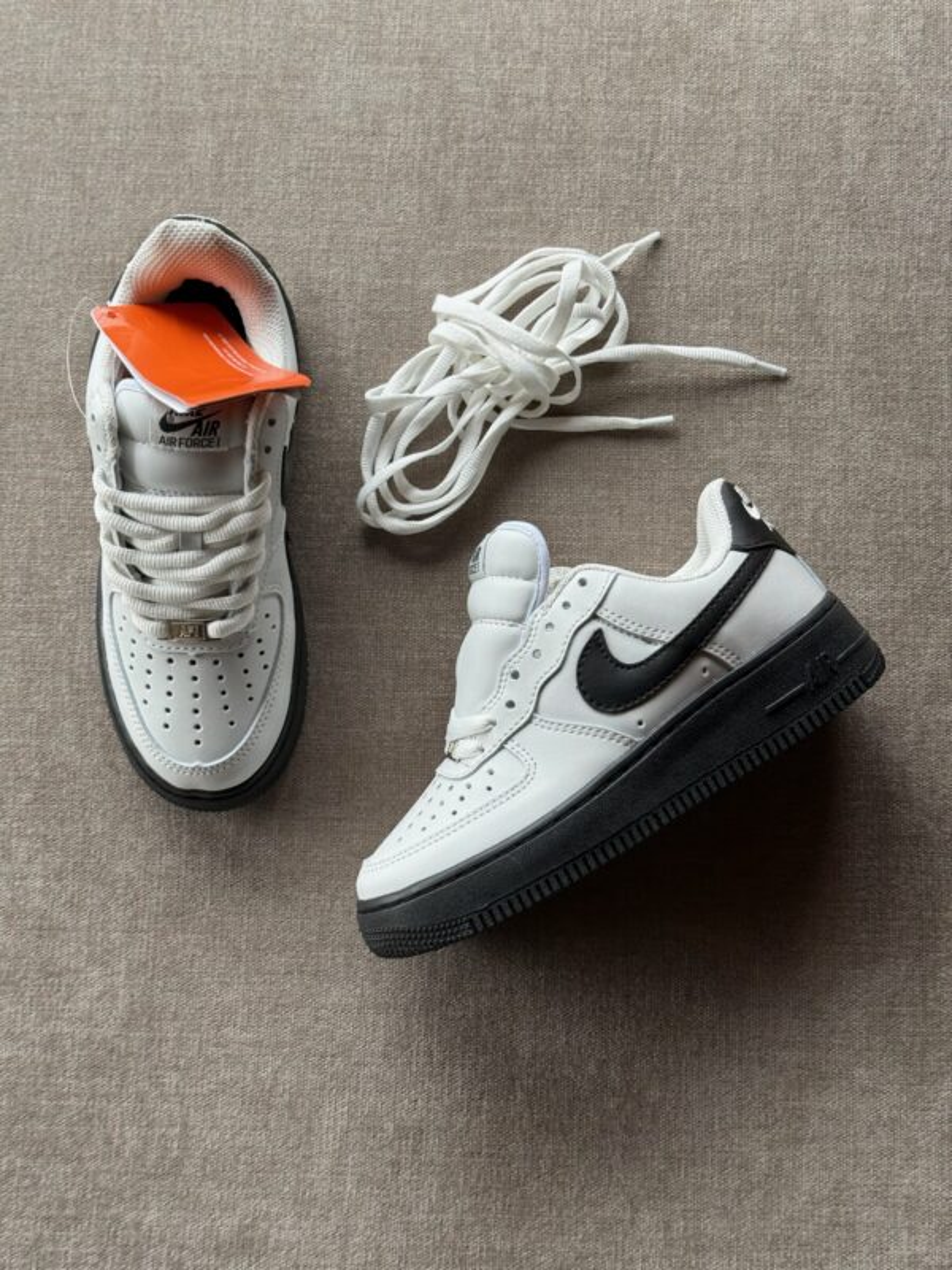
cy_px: 635
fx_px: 1760
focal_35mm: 48
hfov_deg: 30.3
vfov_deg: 39.7
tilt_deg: -81.0
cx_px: 476
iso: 100
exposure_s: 1/92
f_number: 1.78
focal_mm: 6.76
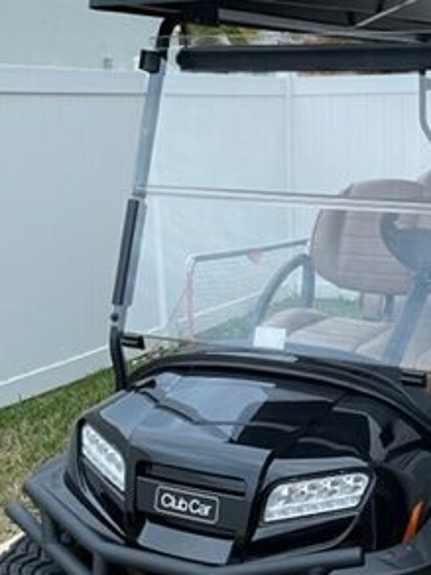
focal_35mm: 57
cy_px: 376
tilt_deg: -15.0
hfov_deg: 24.9
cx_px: 386
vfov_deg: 33.5
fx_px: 946
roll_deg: +0.0
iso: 125
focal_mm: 4.2
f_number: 1.6
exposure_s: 1/81
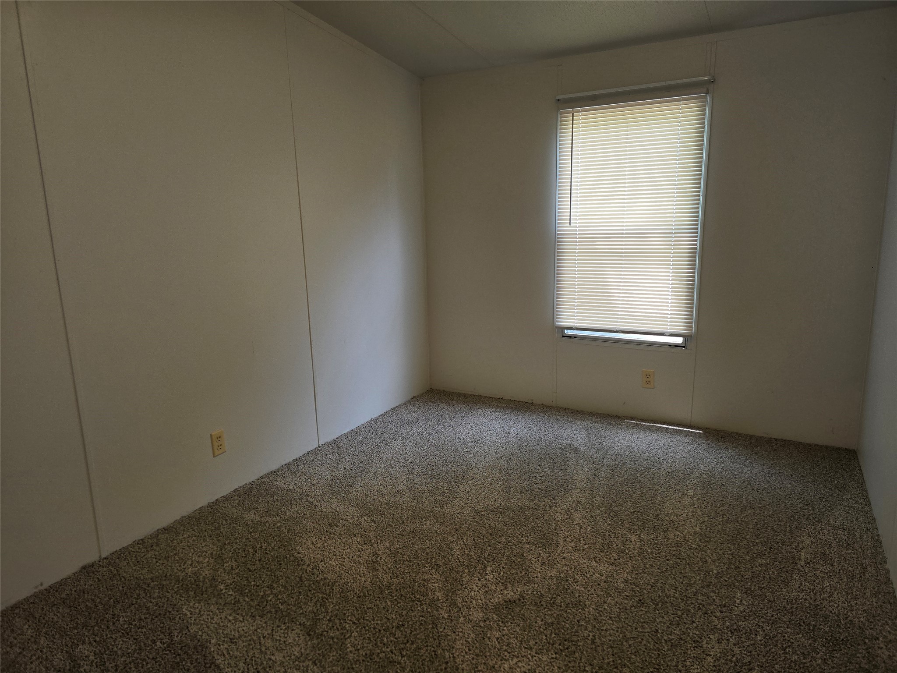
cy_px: 336
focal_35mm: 23
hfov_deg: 73.9
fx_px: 596
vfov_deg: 58.9
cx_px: 448
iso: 80
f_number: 1.7
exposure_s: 1/60
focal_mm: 6.3
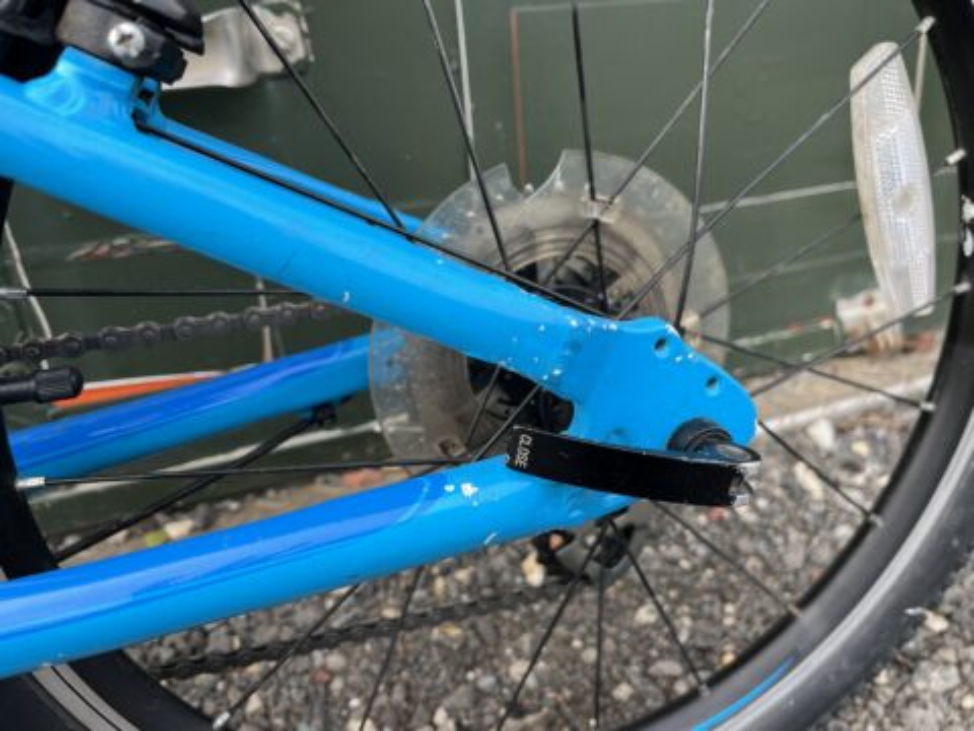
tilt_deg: -25.0
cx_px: 487
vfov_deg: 53.1
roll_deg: +4.5
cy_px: 366
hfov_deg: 67.3
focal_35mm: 26
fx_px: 732
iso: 50
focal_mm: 5.1
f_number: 1.6
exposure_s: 1/404
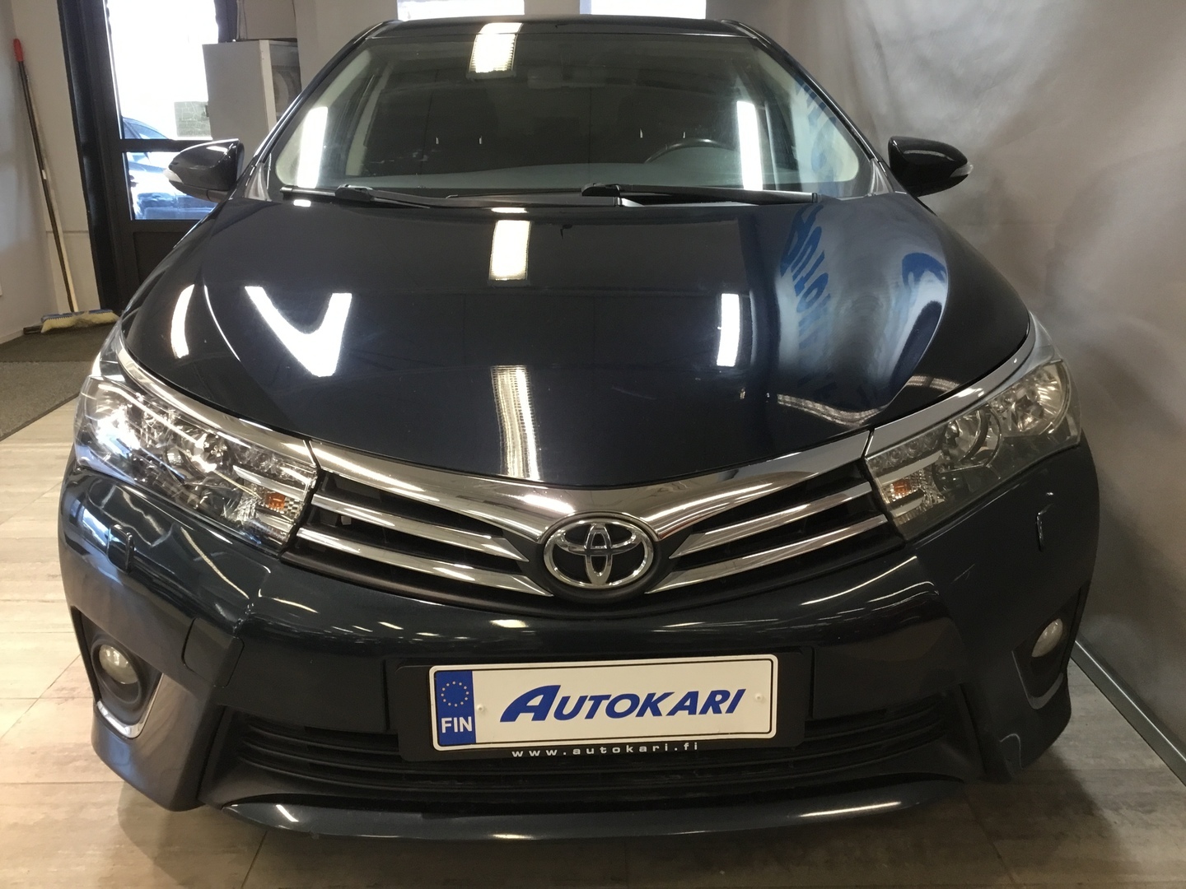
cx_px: 593
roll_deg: +1.8
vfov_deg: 45.4
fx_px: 1062
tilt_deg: -17.6
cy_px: 444
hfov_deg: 58.4
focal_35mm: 31
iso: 125
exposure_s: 1/33
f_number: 2.4
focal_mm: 3.3
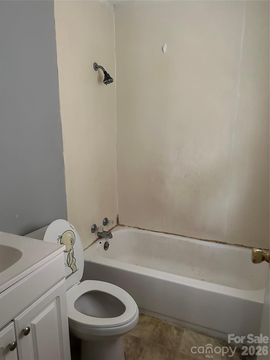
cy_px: 180
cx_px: 135
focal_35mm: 24
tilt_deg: -11.2
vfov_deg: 71.6
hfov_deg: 56.8
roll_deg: -1.5
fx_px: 250
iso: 1000
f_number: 1.78
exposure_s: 1/49
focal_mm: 6.86
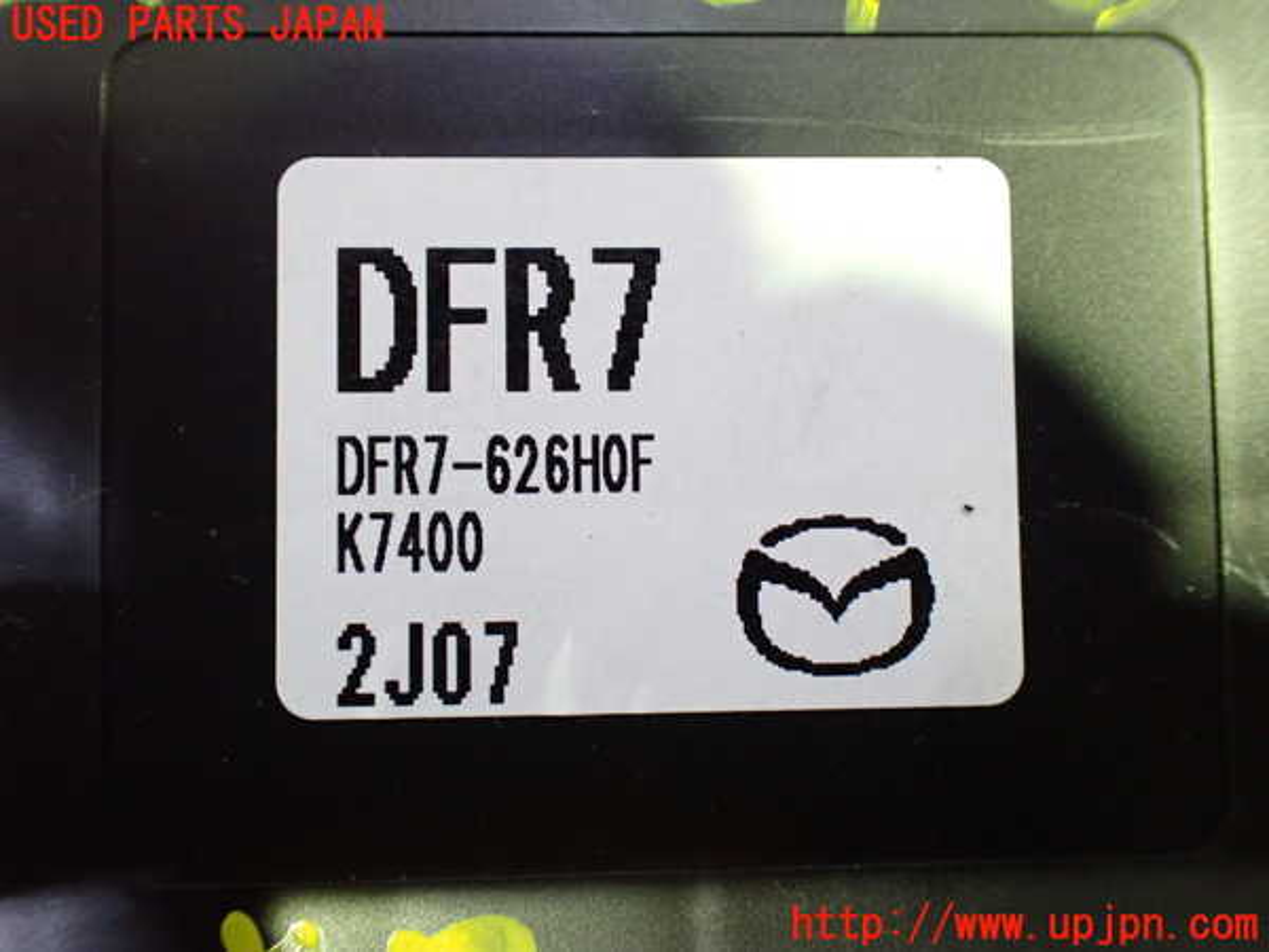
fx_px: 1100
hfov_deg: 60.0
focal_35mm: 30
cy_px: 476
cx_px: 634
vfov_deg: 46.8
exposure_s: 1/30
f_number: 2.3
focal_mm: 5.4
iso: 1000
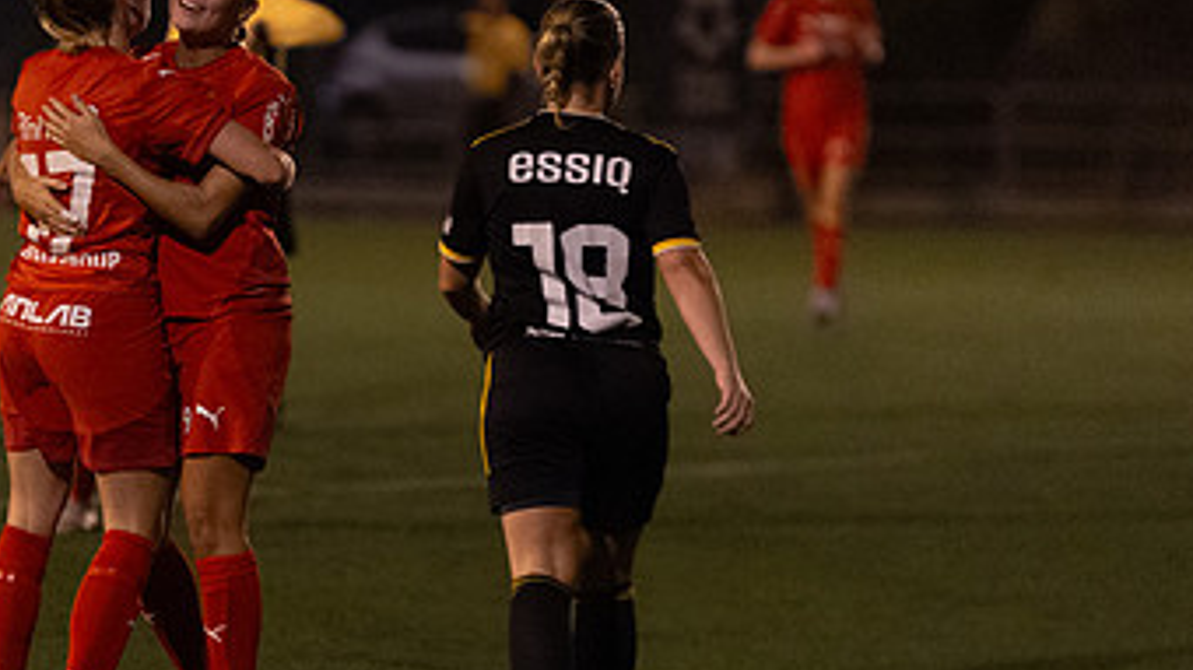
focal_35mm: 341
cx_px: 242
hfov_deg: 6.3
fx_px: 10784
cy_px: 242
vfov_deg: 3.6
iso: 8000
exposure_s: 1/640
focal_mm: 185
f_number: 2.8
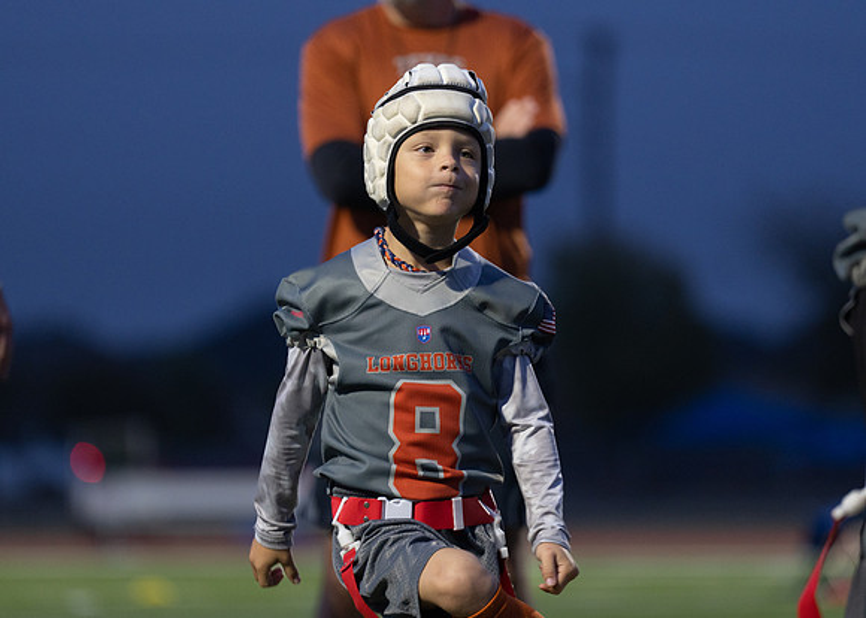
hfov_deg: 7.3
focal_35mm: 278
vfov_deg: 5.2
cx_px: 412
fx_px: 6832
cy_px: 297
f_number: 2.8
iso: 800
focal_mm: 200
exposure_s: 1/320
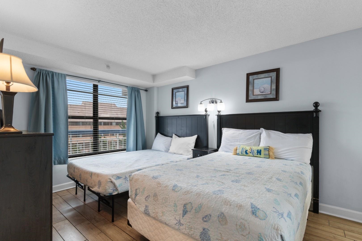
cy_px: 120
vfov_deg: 73.7
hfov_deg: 96.7
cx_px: 181
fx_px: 161
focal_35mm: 16
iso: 100
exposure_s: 1/13
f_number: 4.8
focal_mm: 11
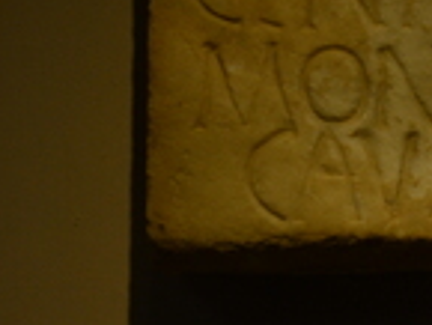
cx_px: 492
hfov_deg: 11.7
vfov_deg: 8.9
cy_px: 46
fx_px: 2073
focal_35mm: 166
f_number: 8
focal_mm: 38
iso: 1000
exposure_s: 1/250
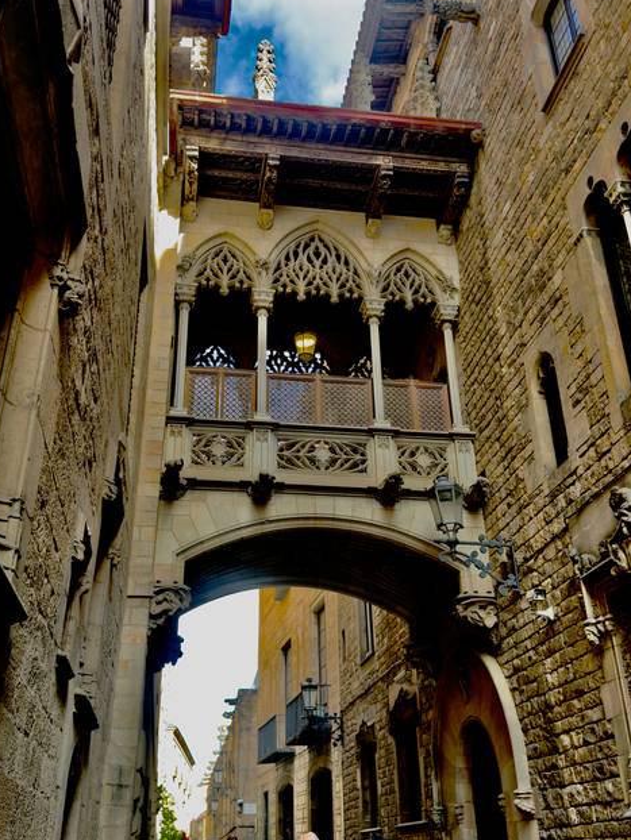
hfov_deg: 39.7
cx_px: 308
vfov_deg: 51.3
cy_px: 411
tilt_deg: +28.0
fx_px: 874
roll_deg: +1.7
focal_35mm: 36
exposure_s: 1/219
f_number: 1.78
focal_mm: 6.76
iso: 125
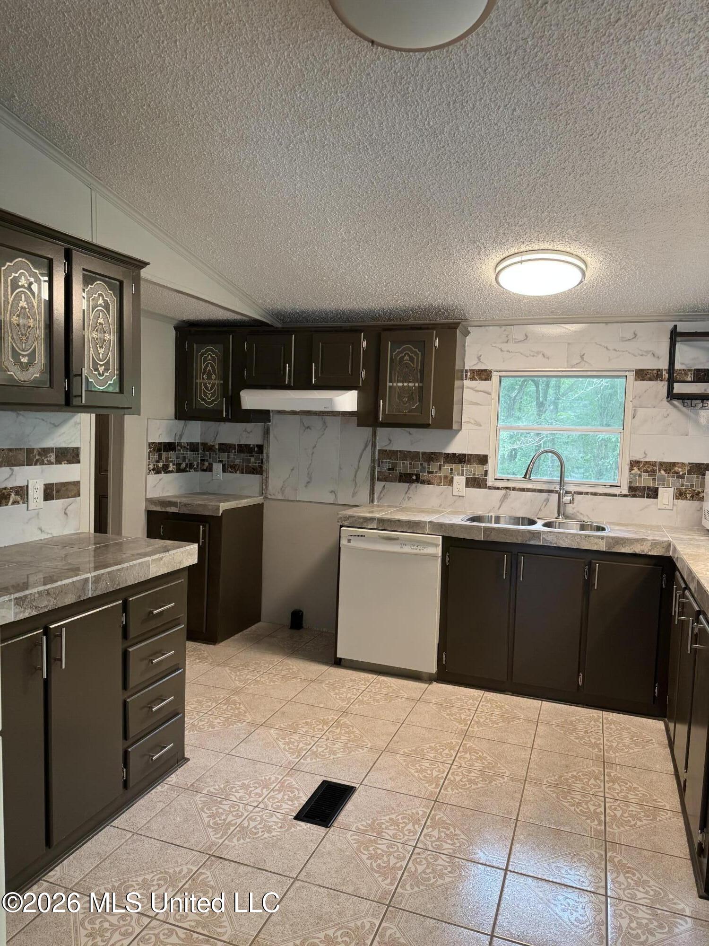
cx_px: 354
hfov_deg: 56.8
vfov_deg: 71.6
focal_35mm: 24
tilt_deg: -4.4
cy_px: 473
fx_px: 655
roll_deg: -1.5
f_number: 1.78
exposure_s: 1/120
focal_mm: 6.76
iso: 200
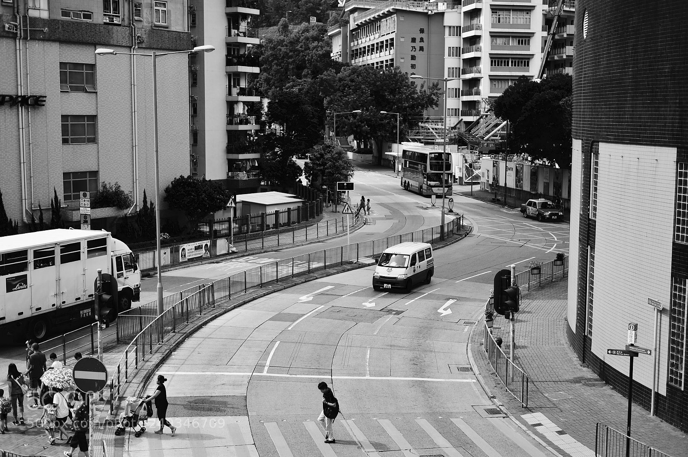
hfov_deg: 39.6
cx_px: 344
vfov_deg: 26.9
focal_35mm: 50
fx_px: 955
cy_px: 228
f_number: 1.8
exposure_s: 1/2000
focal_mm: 50
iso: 100
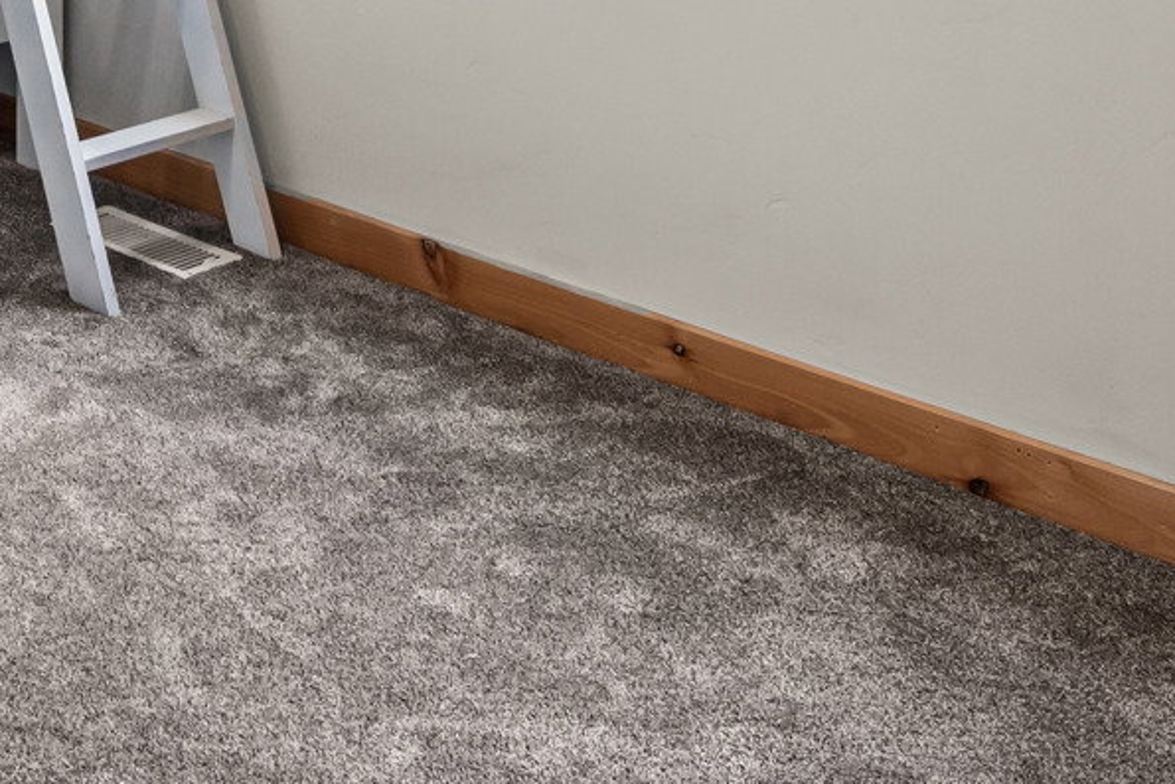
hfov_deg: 27.3
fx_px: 2125
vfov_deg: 17.7
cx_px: -225
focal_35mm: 65
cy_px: -532
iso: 500
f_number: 8
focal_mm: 15.5
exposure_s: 1/5
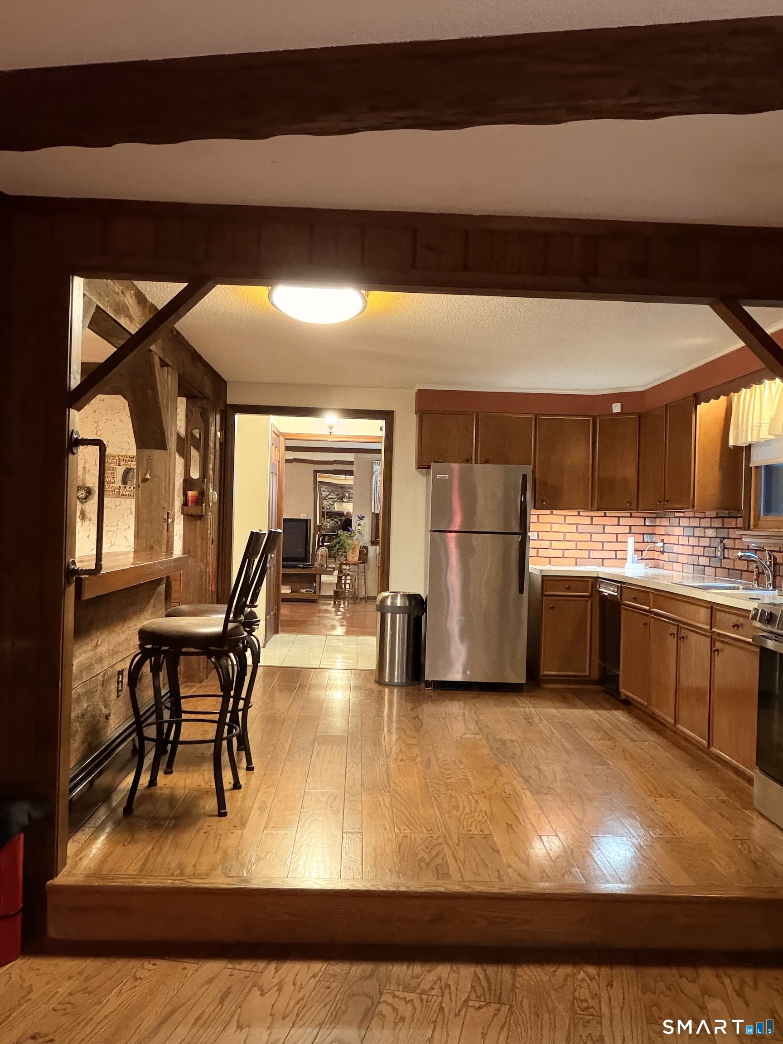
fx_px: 905
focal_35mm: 30
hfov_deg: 46.8
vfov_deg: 60.0
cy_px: 522
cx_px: 392
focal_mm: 2.71
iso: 800
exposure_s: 1/15
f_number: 1.9
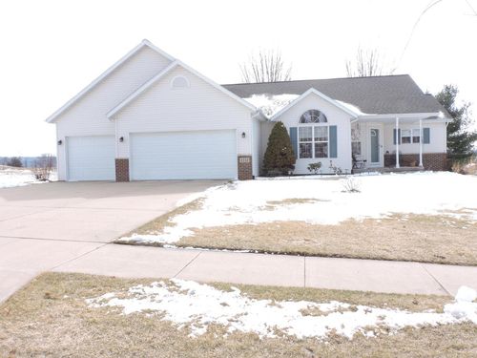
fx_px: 413
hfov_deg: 60.0
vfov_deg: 46.8
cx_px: 238
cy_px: 179
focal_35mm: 30
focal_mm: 5.4
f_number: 7.8
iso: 100
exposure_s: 1/100
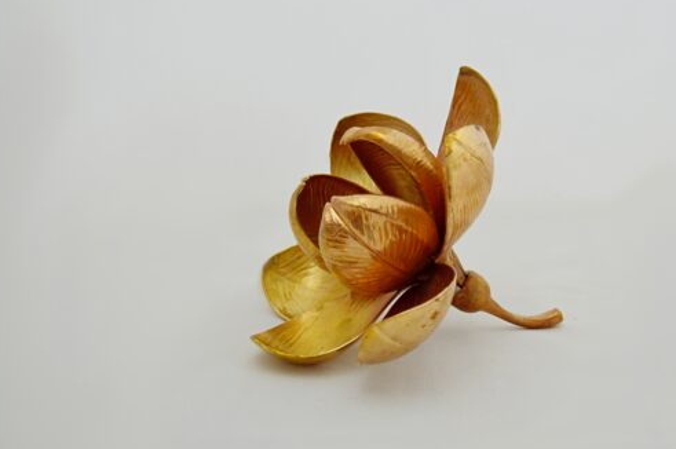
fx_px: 1238
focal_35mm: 66
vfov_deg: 20.5
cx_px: 397
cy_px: 200
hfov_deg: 30.5
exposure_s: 1/80
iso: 400
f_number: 5
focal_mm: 36
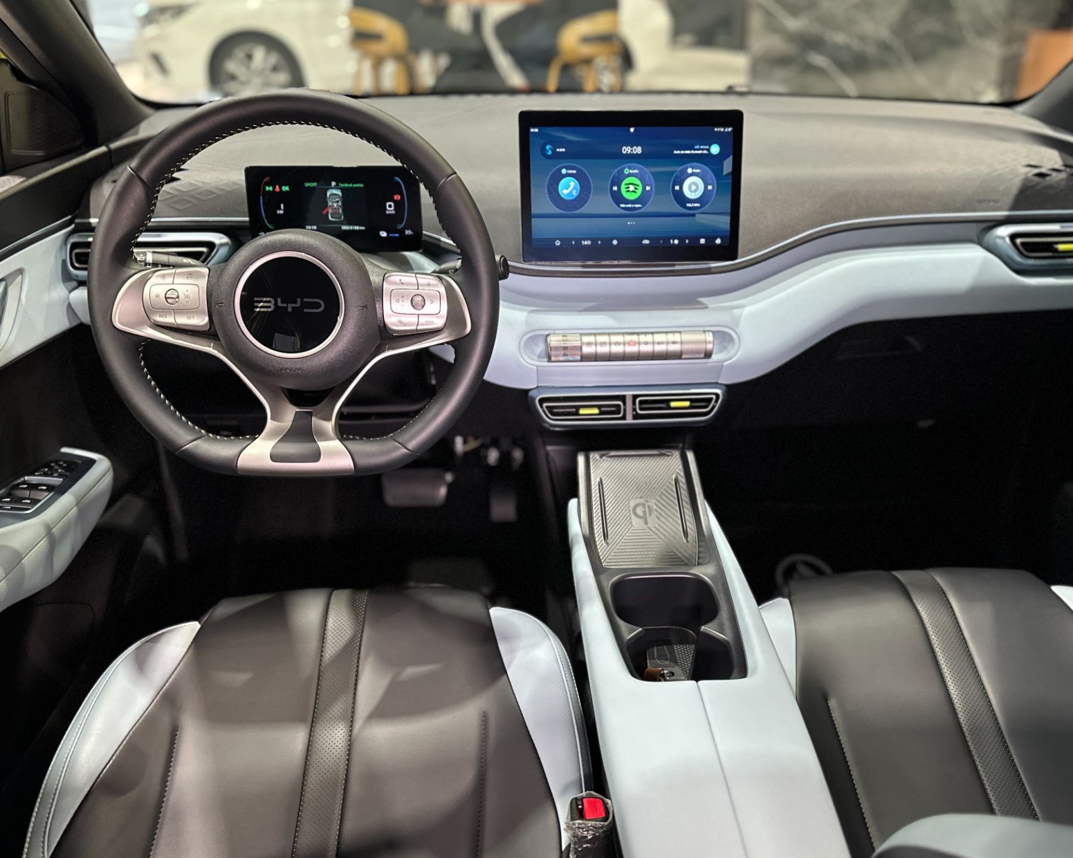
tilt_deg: -28.4
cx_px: 591
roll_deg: -0.7
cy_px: 442
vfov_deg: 50.0
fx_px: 921
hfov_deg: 60.3
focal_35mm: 29
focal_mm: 6.86
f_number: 1.78
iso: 500
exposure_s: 1/52
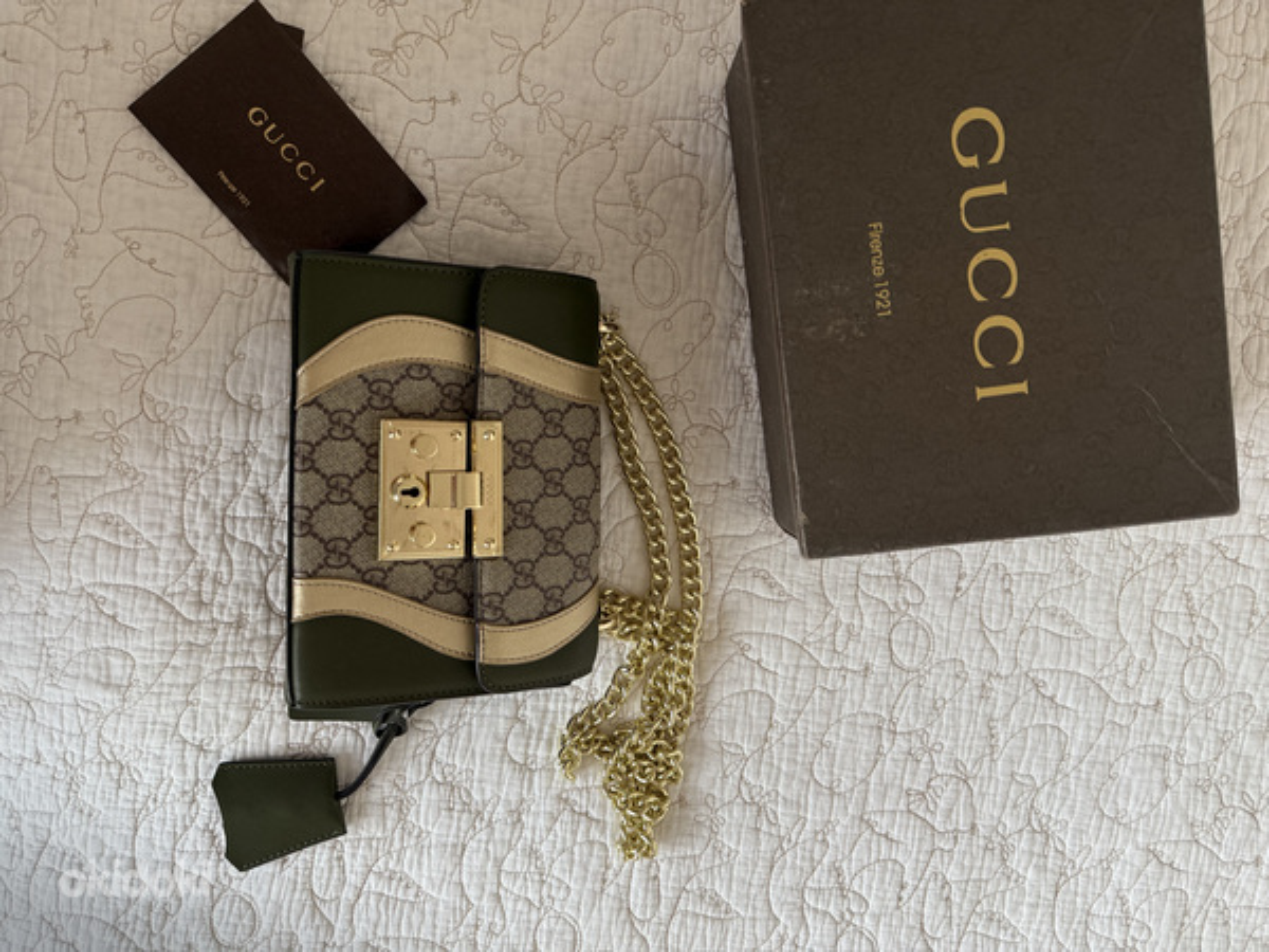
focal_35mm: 24
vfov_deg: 56.8
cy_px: 476
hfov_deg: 71.6
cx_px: 634
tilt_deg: -82.5
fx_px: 880
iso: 200
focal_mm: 6.76
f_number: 1.78
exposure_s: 1/121
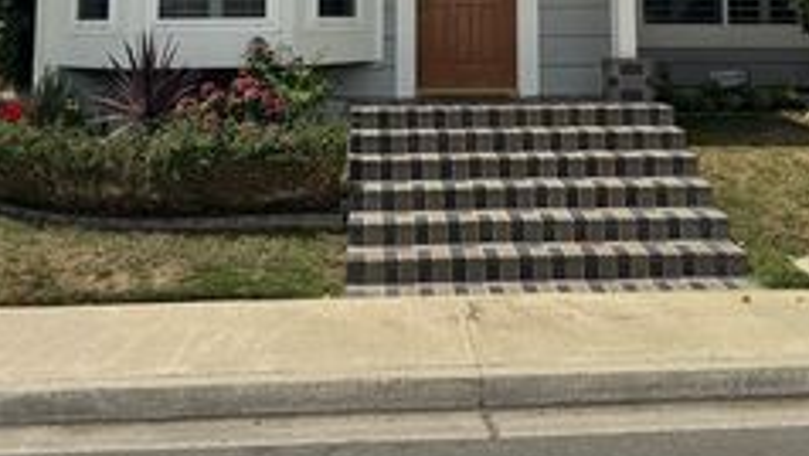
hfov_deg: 37.7
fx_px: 1180
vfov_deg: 20.5
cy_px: -80
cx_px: 489
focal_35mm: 55
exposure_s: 1/7937
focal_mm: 6.76
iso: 80
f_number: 1.78
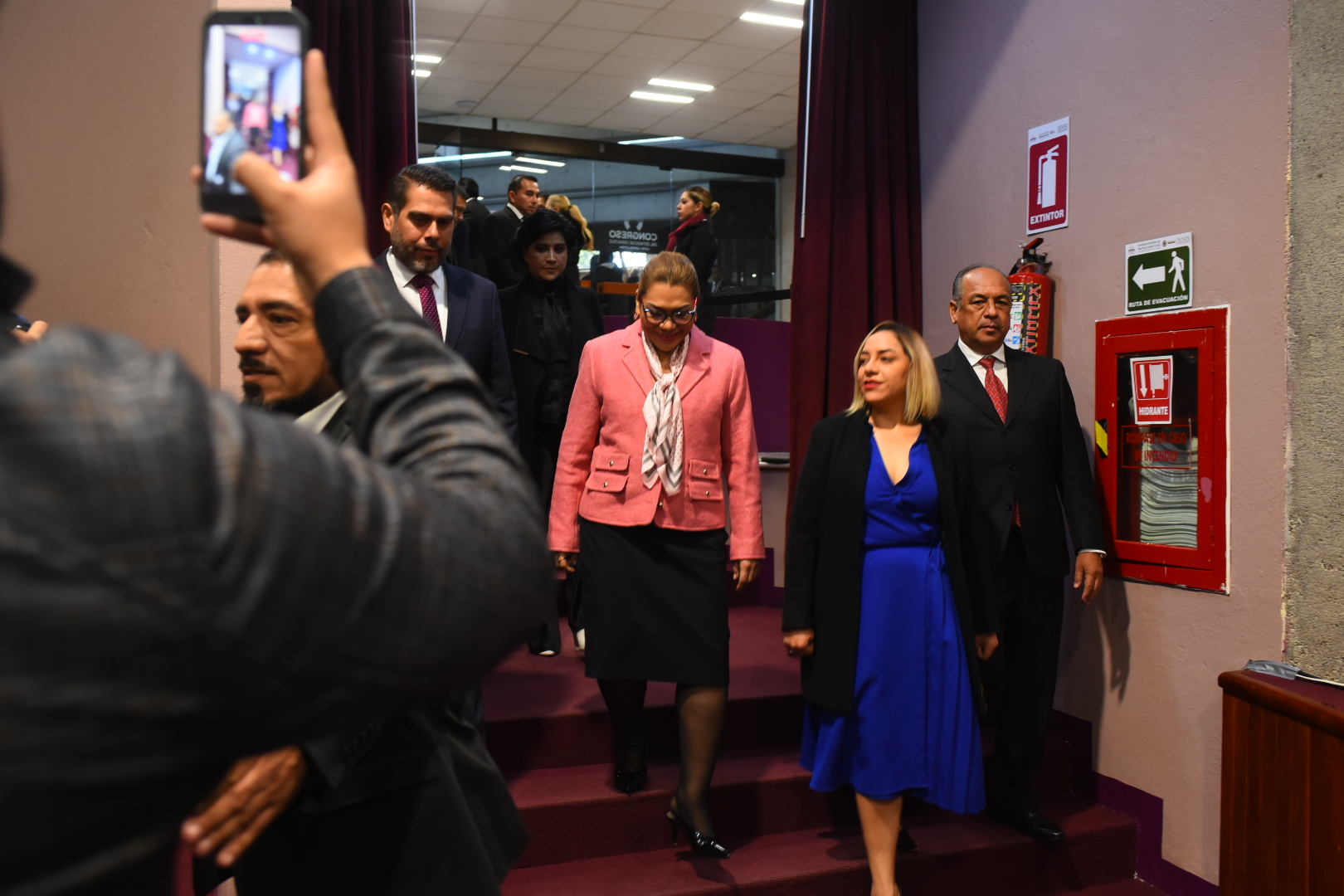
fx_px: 1307
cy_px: 448
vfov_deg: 37.9
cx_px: 672
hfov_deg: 54.4
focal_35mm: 35
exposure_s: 1/100
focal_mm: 35
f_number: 4
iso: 1600
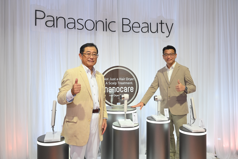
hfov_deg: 61.9
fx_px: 198
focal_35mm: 30
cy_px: 80
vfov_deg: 43.6
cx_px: 119
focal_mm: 30
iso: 640
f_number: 5.6
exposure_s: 1/250
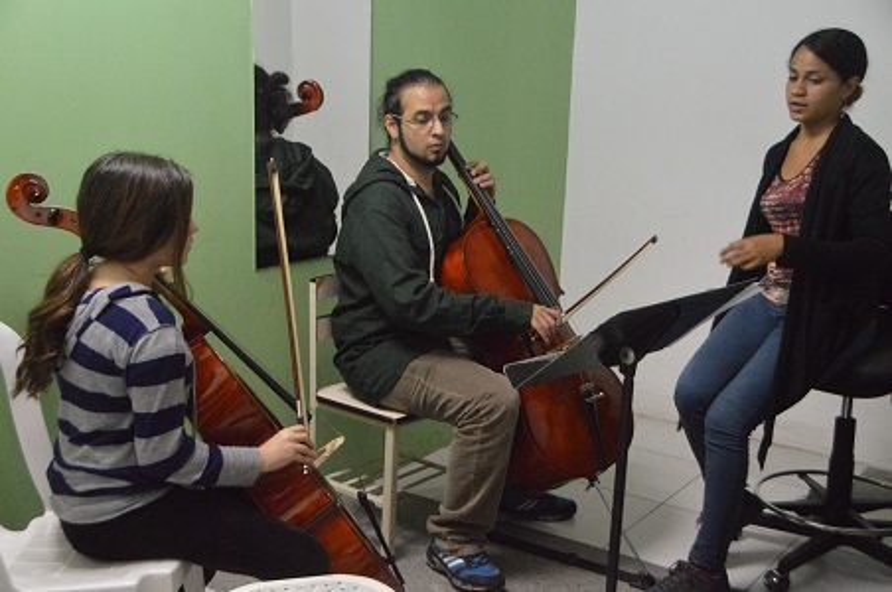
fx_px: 1151
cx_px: 446
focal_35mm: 46
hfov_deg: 42.4
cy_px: 296
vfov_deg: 28.9
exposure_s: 1/80
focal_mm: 31
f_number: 4
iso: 6400
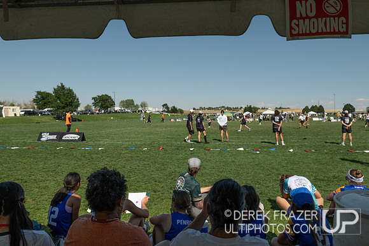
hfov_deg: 65.3
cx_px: 191
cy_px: 107
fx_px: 288
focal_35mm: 28
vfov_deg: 46.2
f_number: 7.1
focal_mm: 24
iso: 450
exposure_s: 1/2500
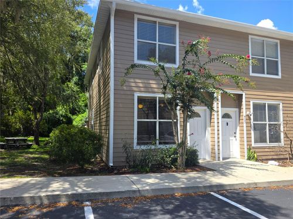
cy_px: 110
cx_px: 146
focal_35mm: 23
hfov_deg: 74.0
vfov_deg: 58.8
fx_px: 194
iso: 80
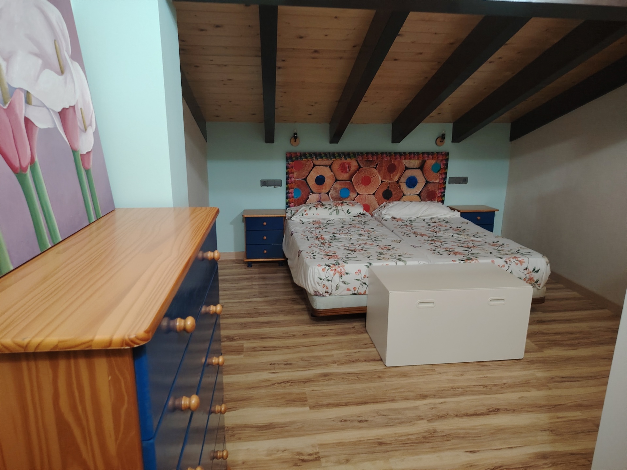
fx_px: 435
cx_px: 314
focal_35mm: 24
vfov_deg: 56.8
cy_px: 235
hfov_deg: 71.6
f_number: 1.75
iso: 2419
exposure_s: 1/25
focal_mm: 5.25
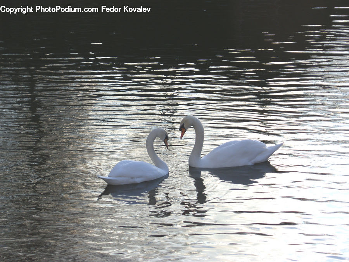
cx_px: 174
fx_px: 1815
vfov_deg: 8.2
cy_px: 131
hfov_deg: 11.0
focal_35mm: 180
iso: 50
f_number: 4
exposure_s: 1/500
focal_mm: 46.4
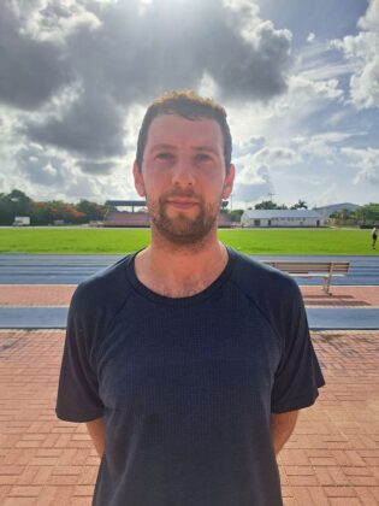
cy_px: 253
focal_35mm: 24
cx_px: 190
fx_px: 350
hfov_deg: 56.8
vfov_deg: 71.6
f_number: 1.8
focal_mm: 5.23
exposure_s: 1/1094
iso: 50
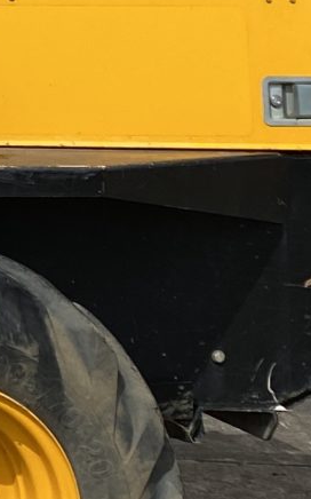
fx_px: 2200
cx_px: -748
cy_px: -152
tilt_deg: +3.1
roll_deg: +0.7
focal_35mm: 162
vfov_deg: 12.5
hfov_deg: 6.9
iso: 32
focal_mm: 4.25
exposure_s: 1/4274
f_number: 1.8
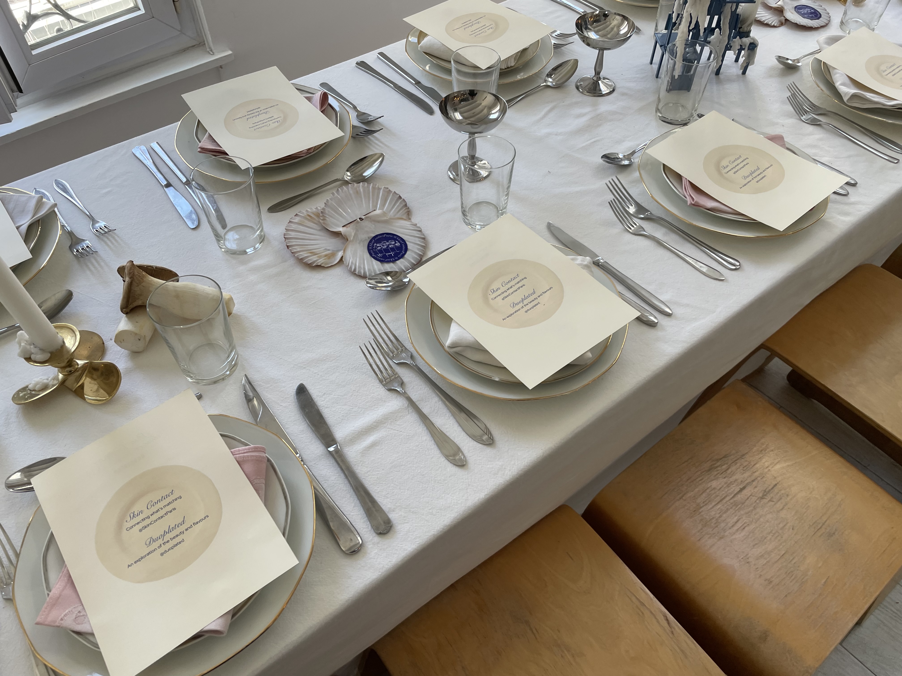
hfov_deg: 67.3
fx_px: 677
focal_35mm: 26
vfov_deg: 53.1
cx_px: 451
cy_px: 338
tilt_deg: -50.0
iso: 40
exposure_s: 1/121
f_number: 1.6
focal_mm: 4.2
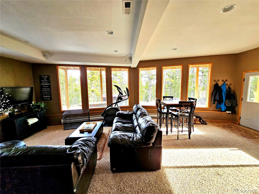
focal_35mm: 13
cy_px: 97
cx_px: 130
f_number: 2.2
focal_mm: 2.2
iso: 160
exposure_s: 1/208
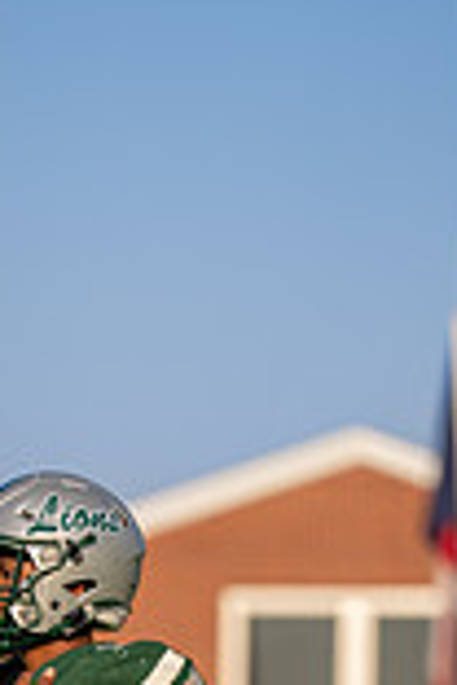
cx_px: 13
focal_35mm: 532
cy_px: 905
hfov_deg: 2.6
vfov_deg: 3.9
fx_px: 10129
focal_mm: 185
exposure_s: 1/2000
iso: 100
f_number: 2.8
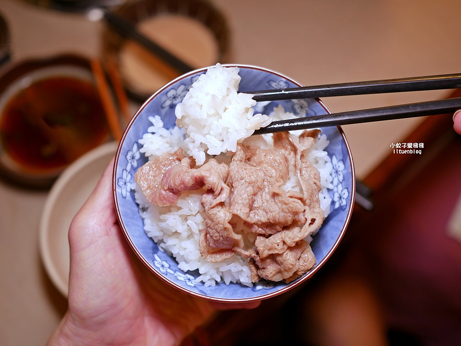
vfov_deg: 29.1
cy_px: 173
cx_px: 230
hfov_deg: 38.2
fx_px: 666
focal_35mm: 50
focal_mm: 25
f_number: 1.8
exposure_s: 1/60
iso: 200
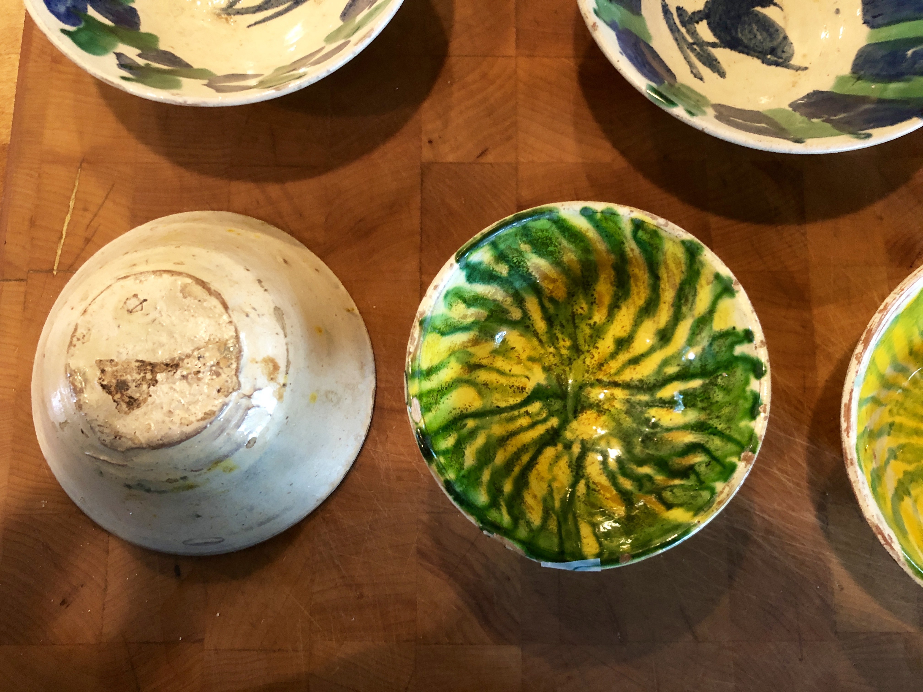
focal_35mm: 28
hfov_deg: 63.4
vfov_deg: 49.7
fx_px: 747
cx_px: 462
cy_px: 346
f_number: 1.8
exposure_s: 1/9
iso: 100
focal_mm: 3.99
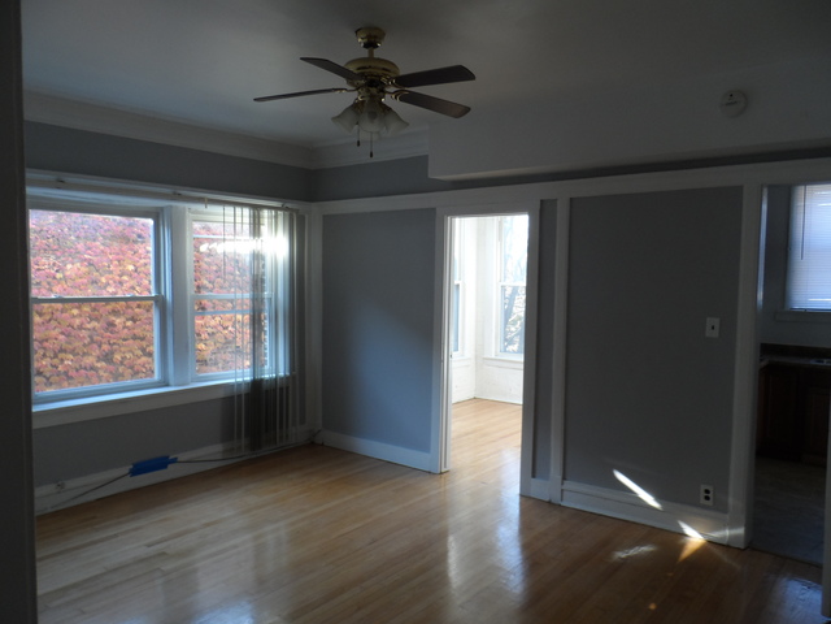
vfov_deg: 56.8
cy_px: 312
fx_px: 576
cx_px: 416
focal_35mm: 24
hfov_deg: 71.6
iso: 80
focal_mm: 4
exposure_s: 1/30
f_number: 3.2
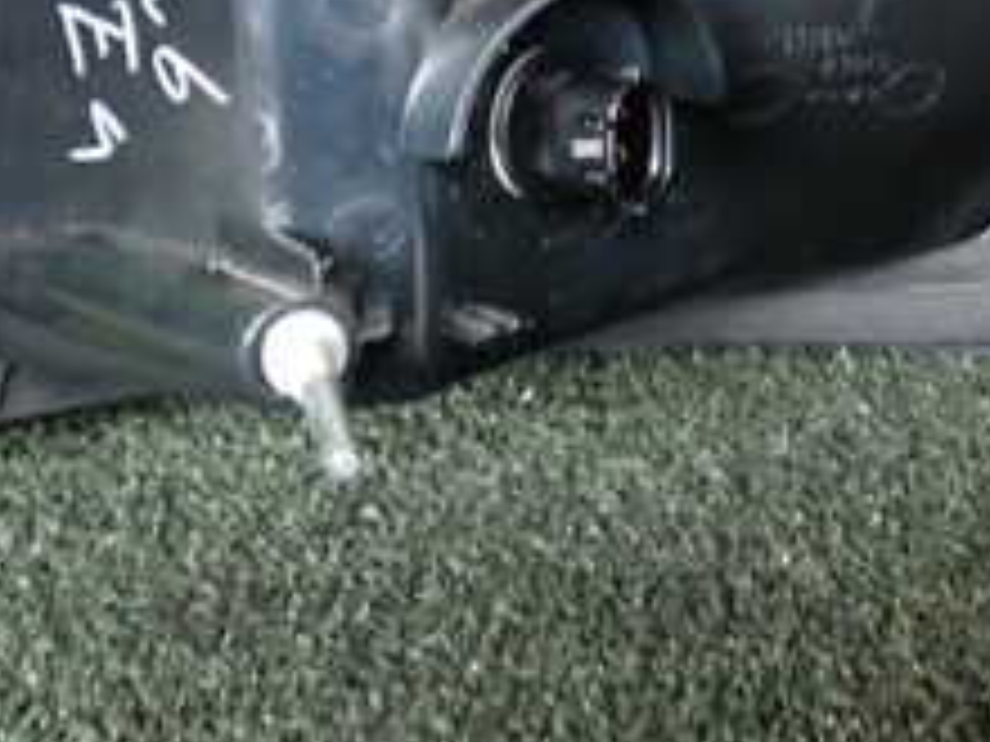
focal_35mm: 82
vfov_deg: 17.1
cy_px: -189
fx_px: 2345
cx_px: 747
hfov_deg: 23.6
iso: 320
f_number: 2.3
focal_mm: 5.4
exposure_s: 1/30
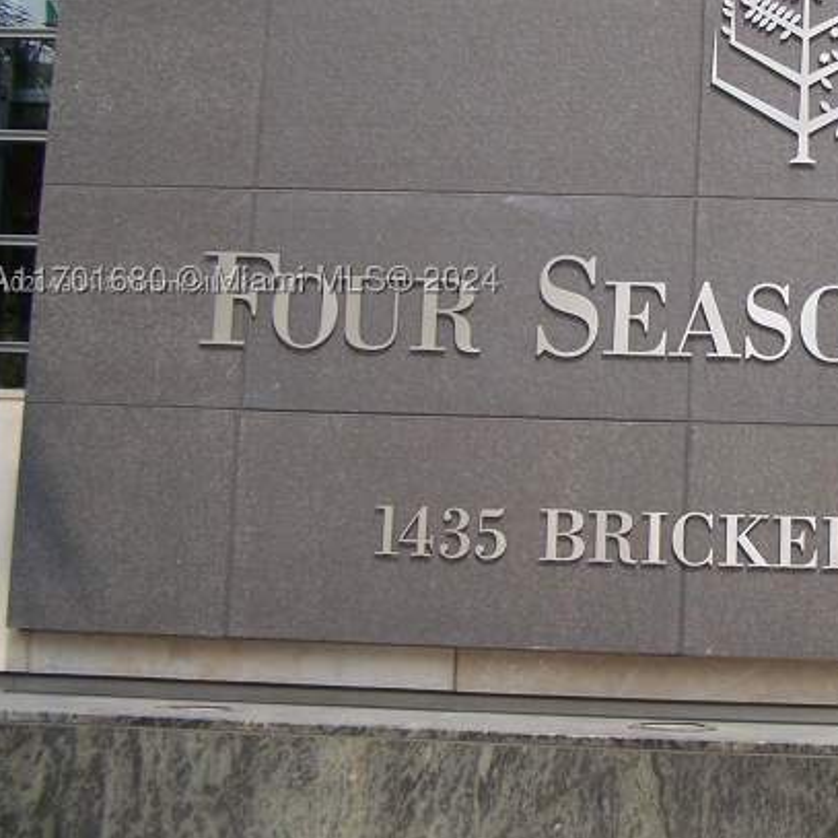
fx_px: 1808
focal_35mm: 66
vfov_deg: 26.0
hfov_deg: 25.1
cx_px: 803
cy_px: 286
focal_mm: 6.3
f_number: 2.8
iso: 80
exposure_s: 1/1000
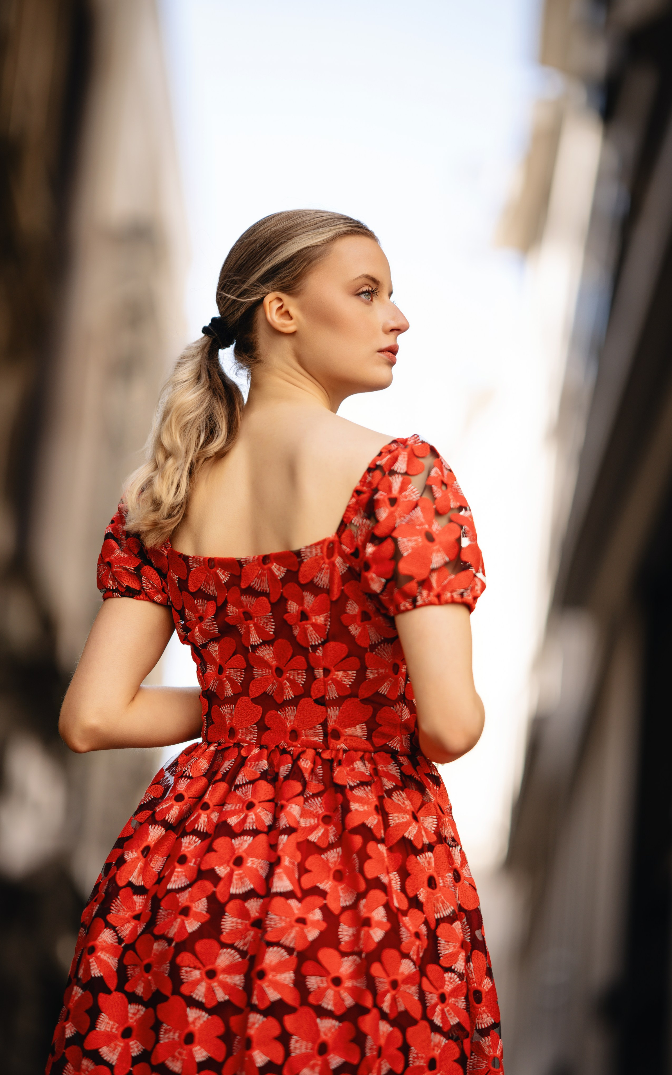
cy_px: 539
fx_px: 2549
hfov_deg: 15.0
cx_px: 314
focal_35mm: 87
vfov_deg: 23.8
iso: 100
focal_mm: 85
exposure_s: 1/800
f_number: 1.4
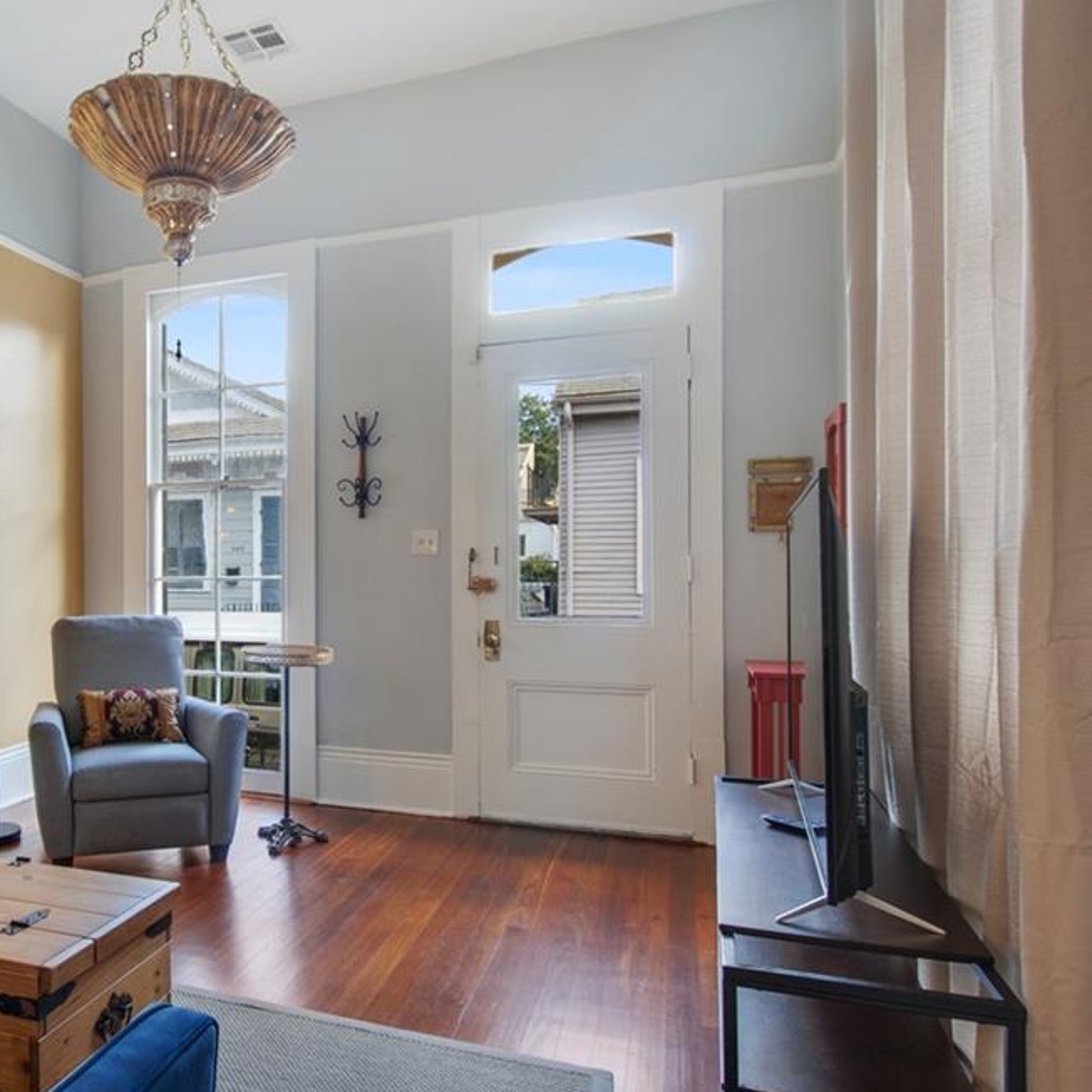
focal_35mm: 24
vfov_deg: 65.0
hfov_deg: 61.1
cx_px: 261
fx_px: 857
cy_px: 543
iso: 100
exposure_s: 1/2
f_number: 7.1
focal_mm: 12
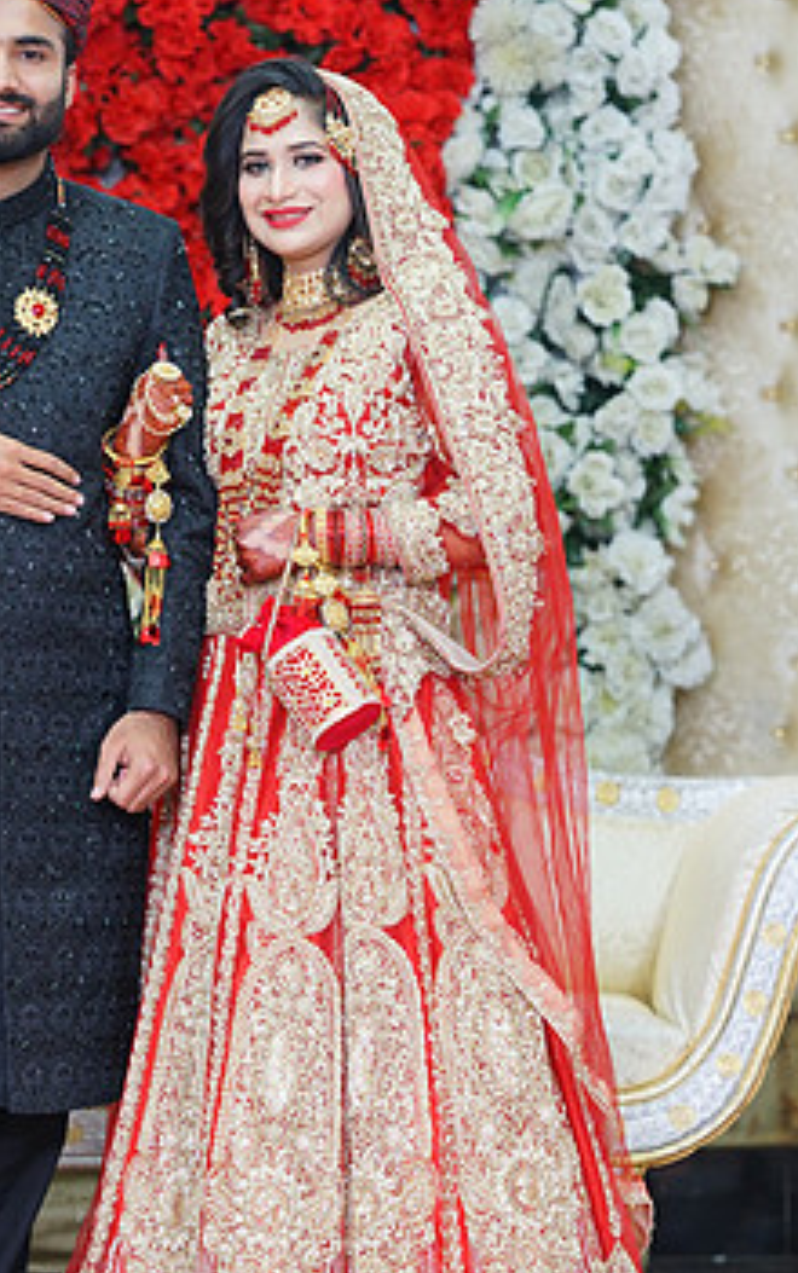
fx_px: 4966
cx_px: 165
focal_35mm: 143
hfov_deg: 9.2
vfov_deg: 14.6
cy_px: 591
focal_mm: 85
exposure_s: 1/160
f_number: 2.8
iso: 640
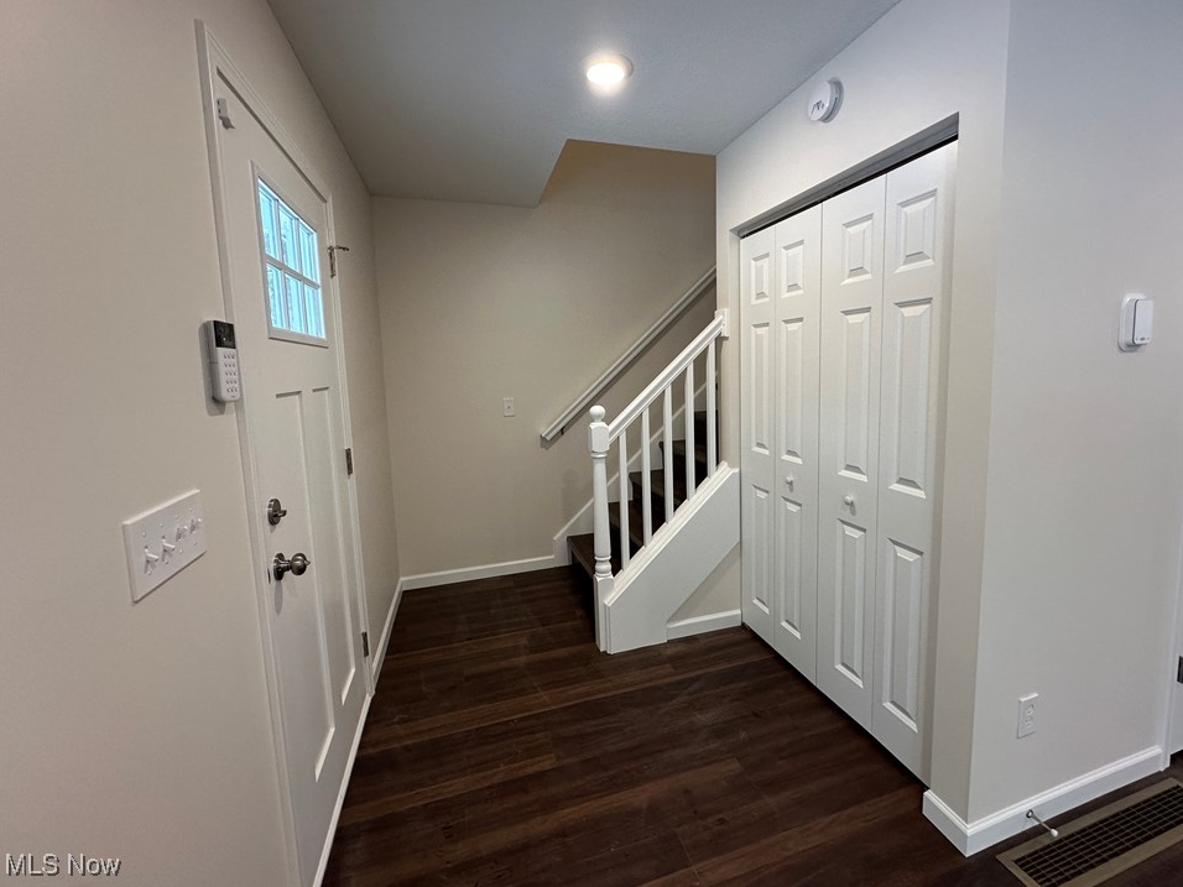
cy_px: 417
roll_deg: +1.8
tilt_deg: -5.4
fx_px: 513
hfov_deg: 98.0
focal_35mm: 15
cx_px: 631
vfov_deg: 81.7
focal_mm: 2.22
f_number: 2.2
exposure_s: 1/120
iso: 160
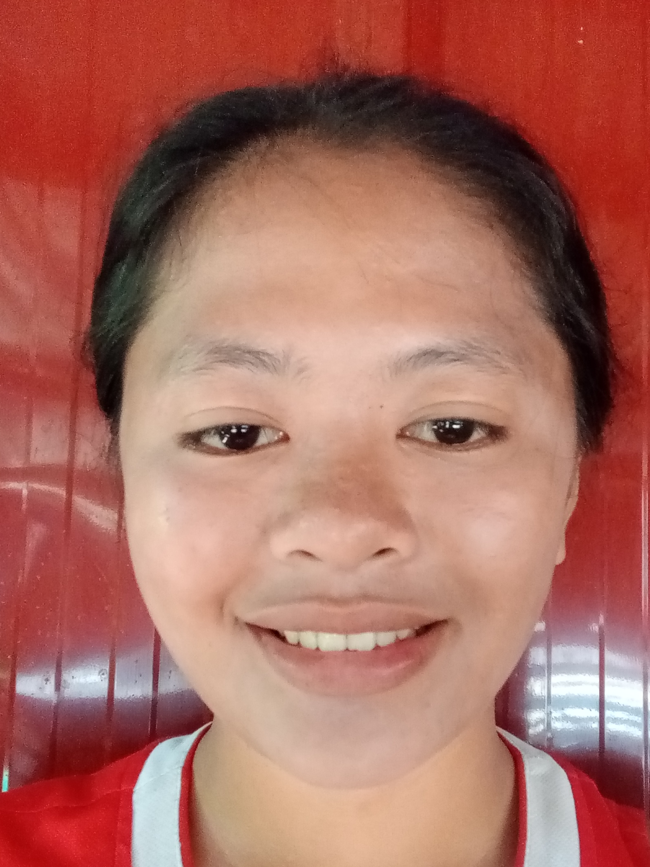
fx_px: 826
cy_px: 528
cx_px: 367
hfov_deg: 42.9
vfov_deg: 54.9
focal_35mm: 33
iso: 431
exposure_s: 1/30
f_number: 2.2
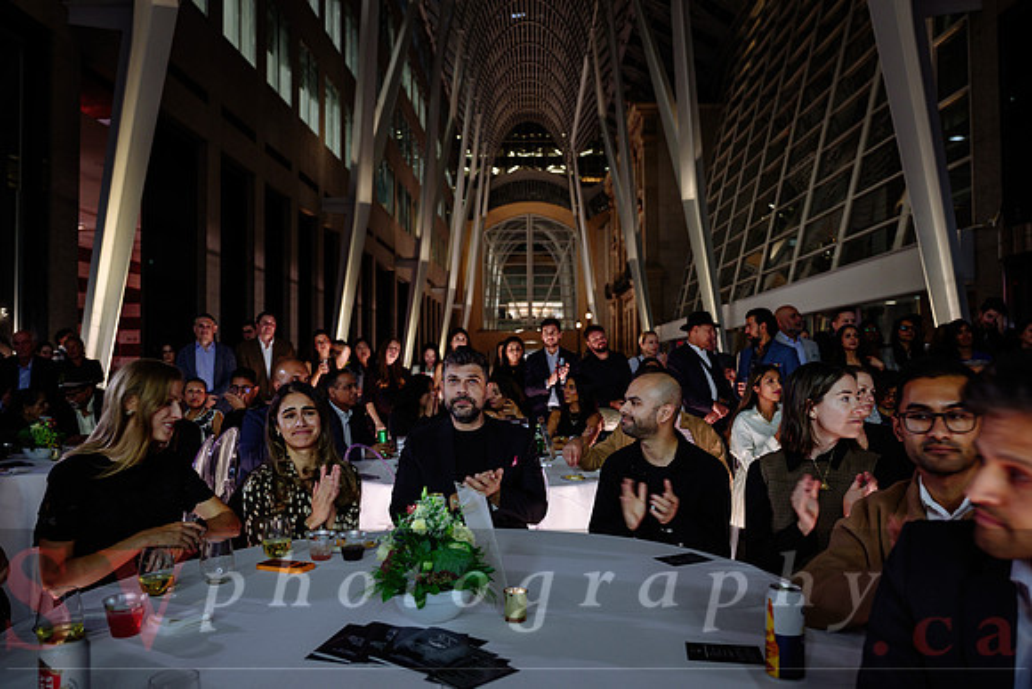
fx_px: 819
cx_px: 516
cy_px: 344
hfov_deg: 64.4
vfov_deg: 45.6
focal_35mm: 29
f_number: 3.2
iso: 500
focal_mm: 27
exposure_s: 1/50
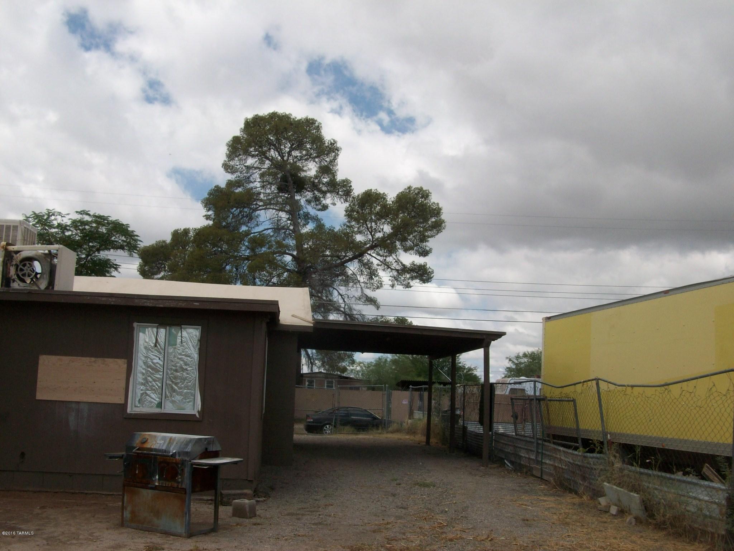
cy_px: 276
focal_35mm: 34
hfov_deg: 54.0
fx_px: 721
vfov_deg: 41.8
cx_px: 367
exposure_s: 1/499
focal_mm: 5.7
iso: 64
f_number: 5.5
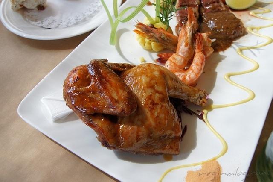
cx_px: 136
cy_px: 91
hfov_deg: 53.2
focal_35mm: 36
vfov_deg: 36.8
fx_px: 273
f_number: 5.6
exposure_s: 1/80
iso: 200
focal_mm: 24
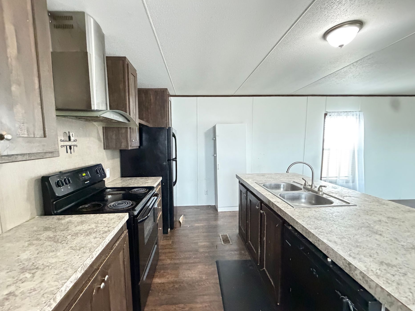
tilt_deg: -4.9
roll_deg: +0.4
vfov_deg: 81.7
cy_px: 161
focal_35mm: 15
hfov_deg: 98.1
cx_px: 201
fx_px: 180
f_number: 2.2
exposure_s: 1/40
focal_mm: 2.22
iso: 1000
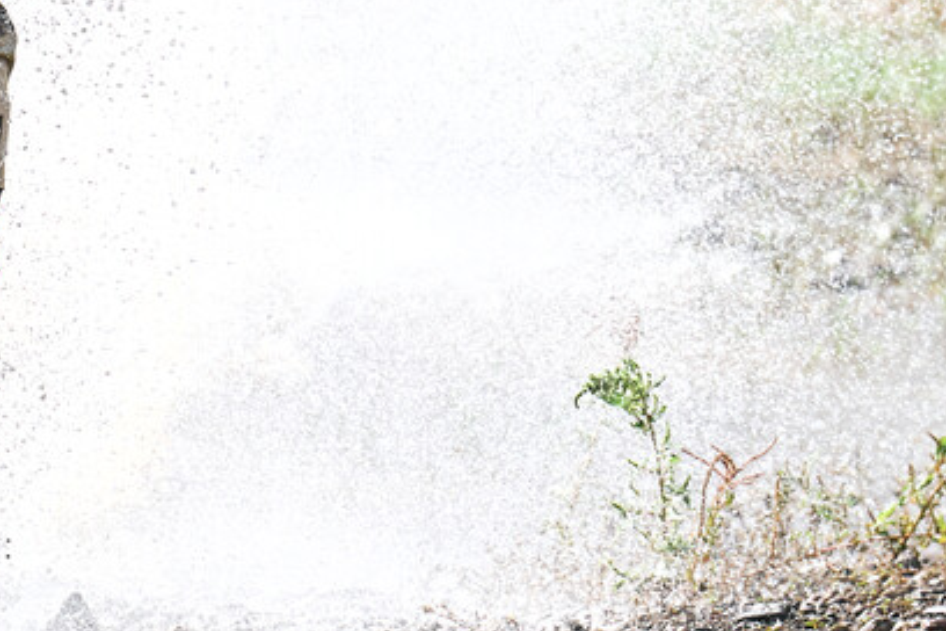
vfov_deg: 3.2
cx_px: 337
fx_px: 11351
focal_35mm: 432
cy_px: -217
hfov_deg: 4.8
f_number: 2.8
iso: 160
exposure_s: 1/1250
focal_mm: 147
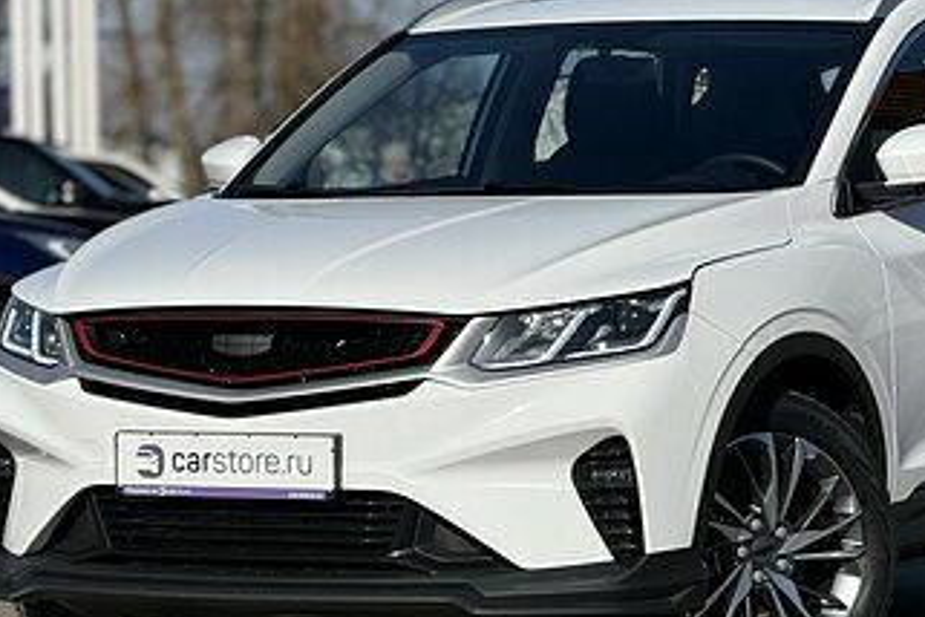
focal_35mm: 213
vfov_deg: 6.4
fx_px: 5472
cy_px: 332
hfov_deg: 9.7
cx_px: 628
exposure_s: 1/3344
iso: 32
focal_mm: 15.66
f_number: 2.8
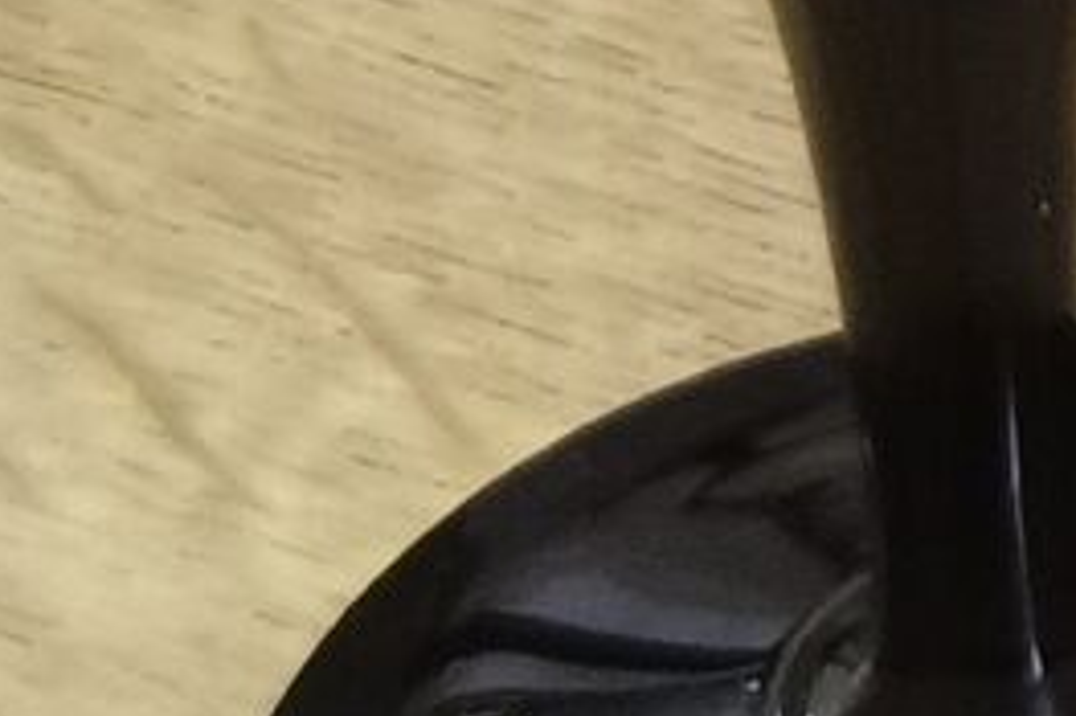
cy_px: -1436
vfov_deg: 3.1
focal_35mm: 435
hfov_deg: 4.6
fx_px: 12993
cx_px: 2758
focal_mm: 6.71
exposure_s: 1/50
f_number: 1.9
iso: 125
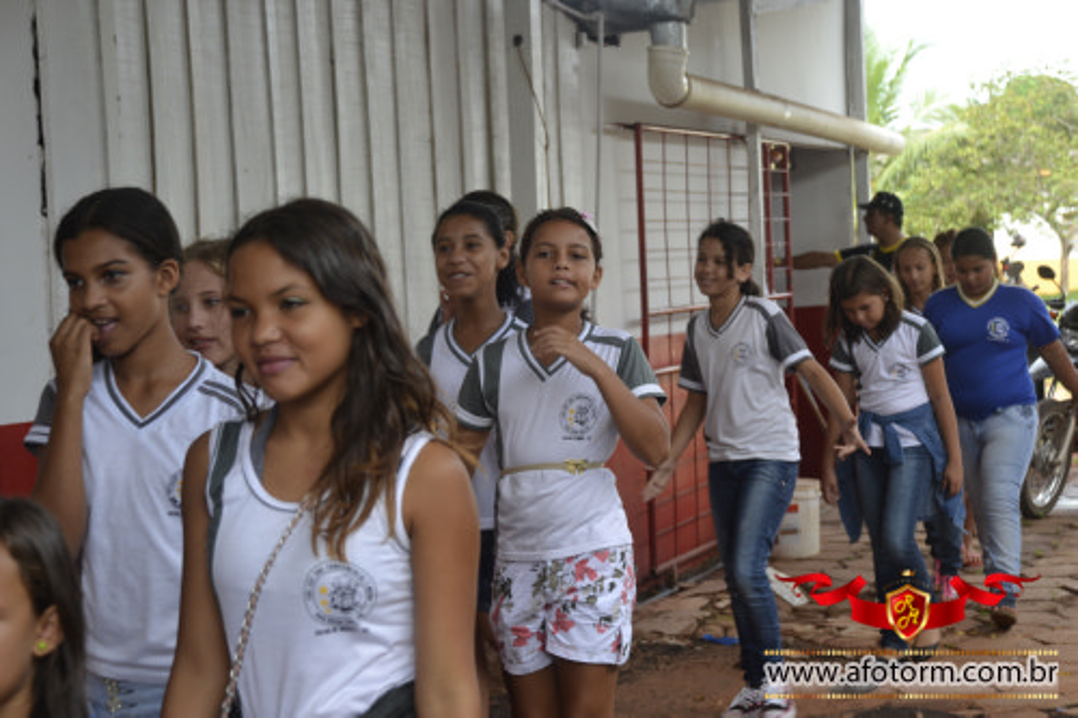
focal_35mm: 72
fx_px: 2155
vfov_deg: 18.9
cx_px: 539
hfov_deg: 28.1
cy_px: 359
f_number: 5.6
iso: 180
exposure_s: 1/125
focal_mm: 48
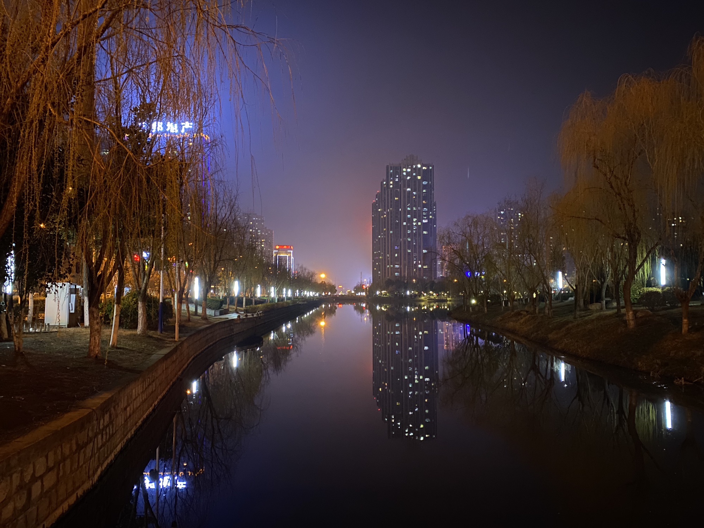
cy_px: 264
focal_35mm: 26
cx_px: 352
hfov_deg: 67.3
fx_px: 529
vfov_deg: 53.1
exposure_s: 1/14
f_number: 1.8
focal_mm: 4.25
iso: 2000
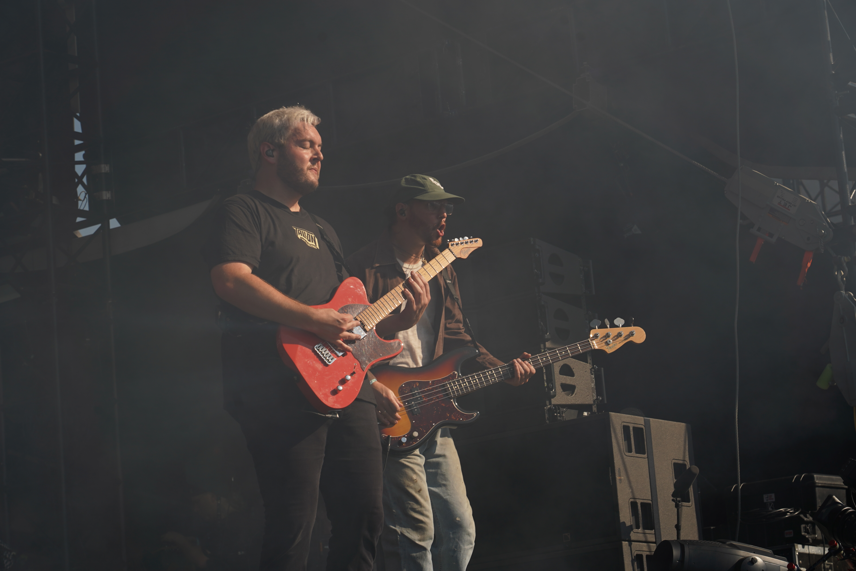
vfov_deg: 13.0
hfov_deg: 19.5
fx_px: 2496
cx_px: 428
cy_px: 286
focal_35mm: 105
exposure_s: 1/500
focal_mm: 105
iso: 100
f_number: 8
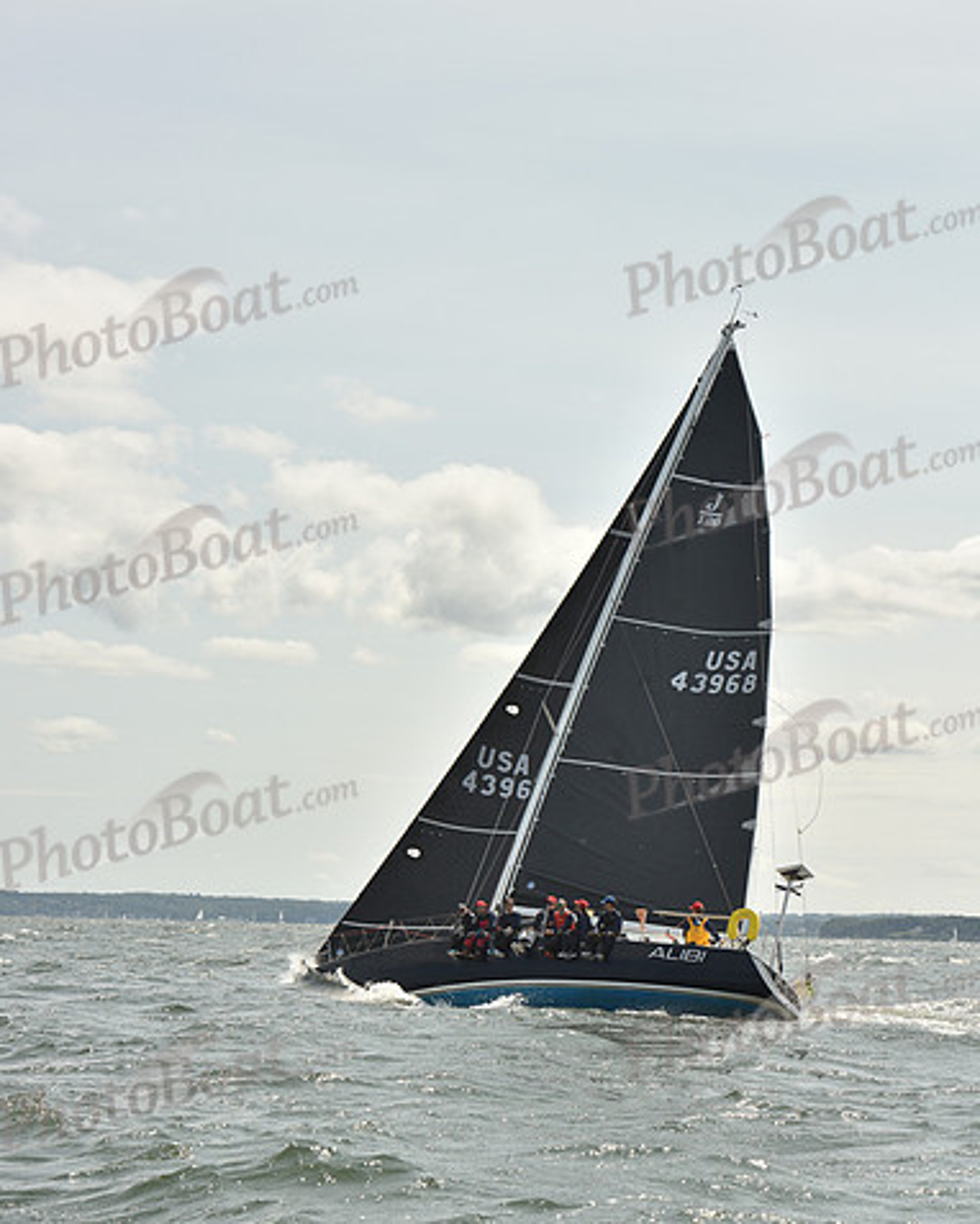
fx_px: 3515
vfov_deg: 19.7
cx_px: 491
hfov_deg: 15.9
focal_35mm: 97
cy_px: 657
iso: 250
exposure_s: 1/800
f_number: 9
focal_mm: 85
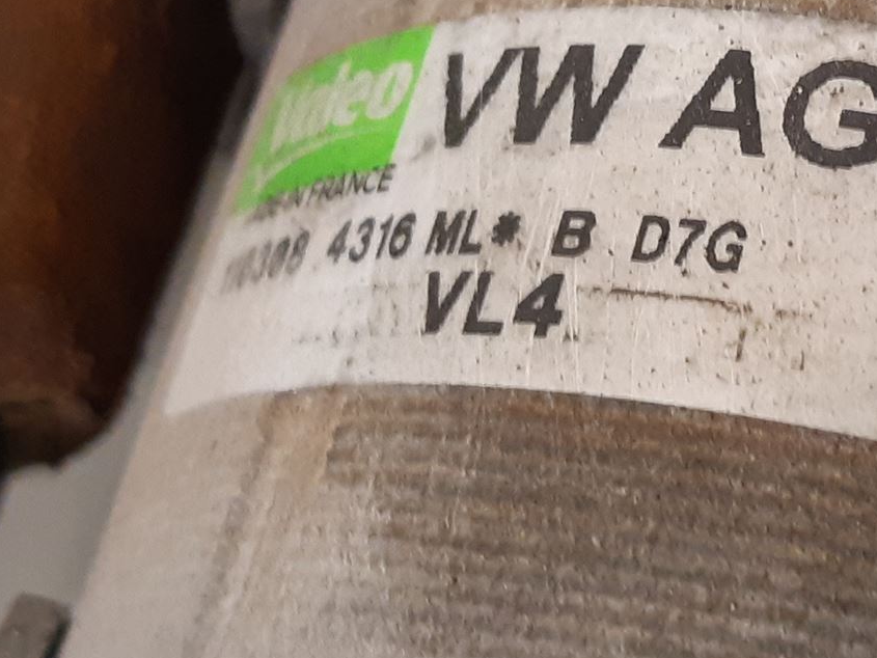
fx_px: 1596
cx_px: 857
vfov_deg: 23.2
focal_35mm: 63
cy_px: 242
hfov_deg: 28.9
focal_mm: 3.93
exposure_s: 1/25
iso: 200
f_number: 1.7
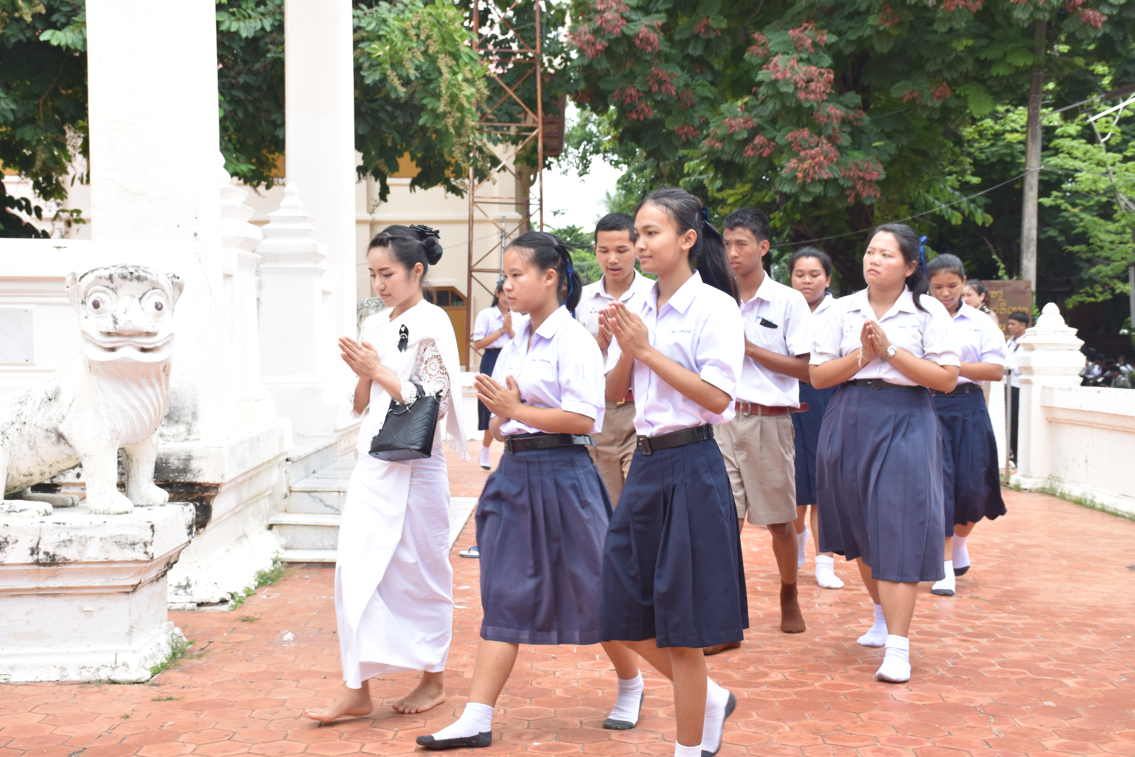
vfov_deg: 26.5
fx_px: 1608
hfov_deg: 38.9
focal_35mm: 51
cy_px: 378
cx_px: 568
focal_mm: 34
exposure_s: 1/250
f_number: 8
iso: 250
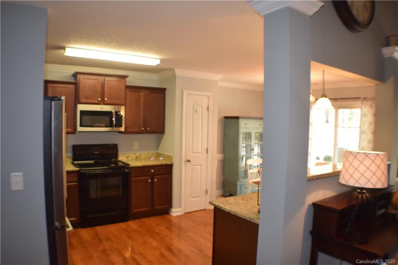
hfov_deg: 57.2
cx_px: 199
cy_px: 132
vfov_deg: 39.9
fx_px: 365
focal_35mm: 33
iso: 800
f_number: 4.5
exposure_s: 1/80
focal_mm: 22
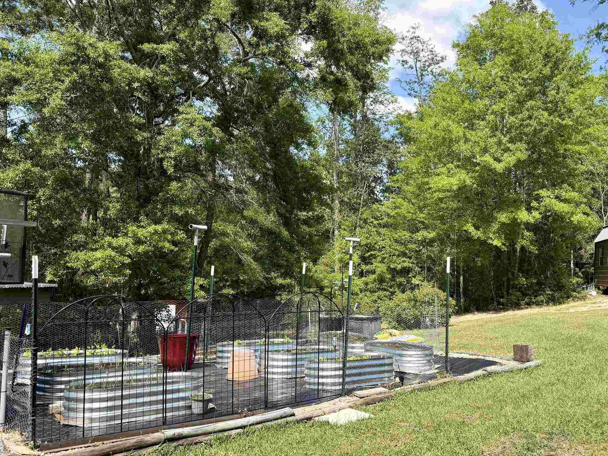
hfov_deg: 56.0
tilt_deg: +1.8
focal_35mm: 32
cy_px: 246
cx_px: 386
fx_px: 562
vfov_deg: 44.1
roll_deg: -2.7
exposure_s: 1/2110
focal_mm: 6.76
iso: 100
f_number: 1.78
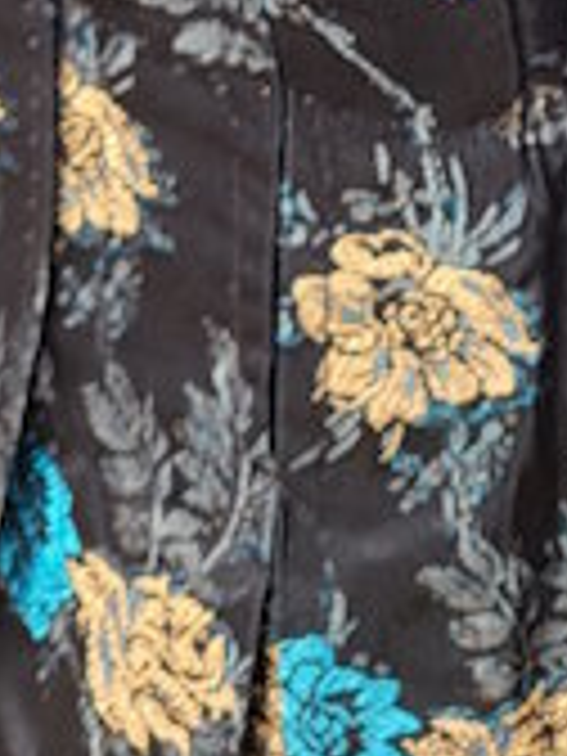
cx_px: 720
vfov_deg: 13.6
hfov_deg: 11.7
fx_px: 2708
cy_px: -738
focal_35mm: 124
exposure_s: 1/175
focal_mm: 5.4
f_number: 1.8
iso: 40
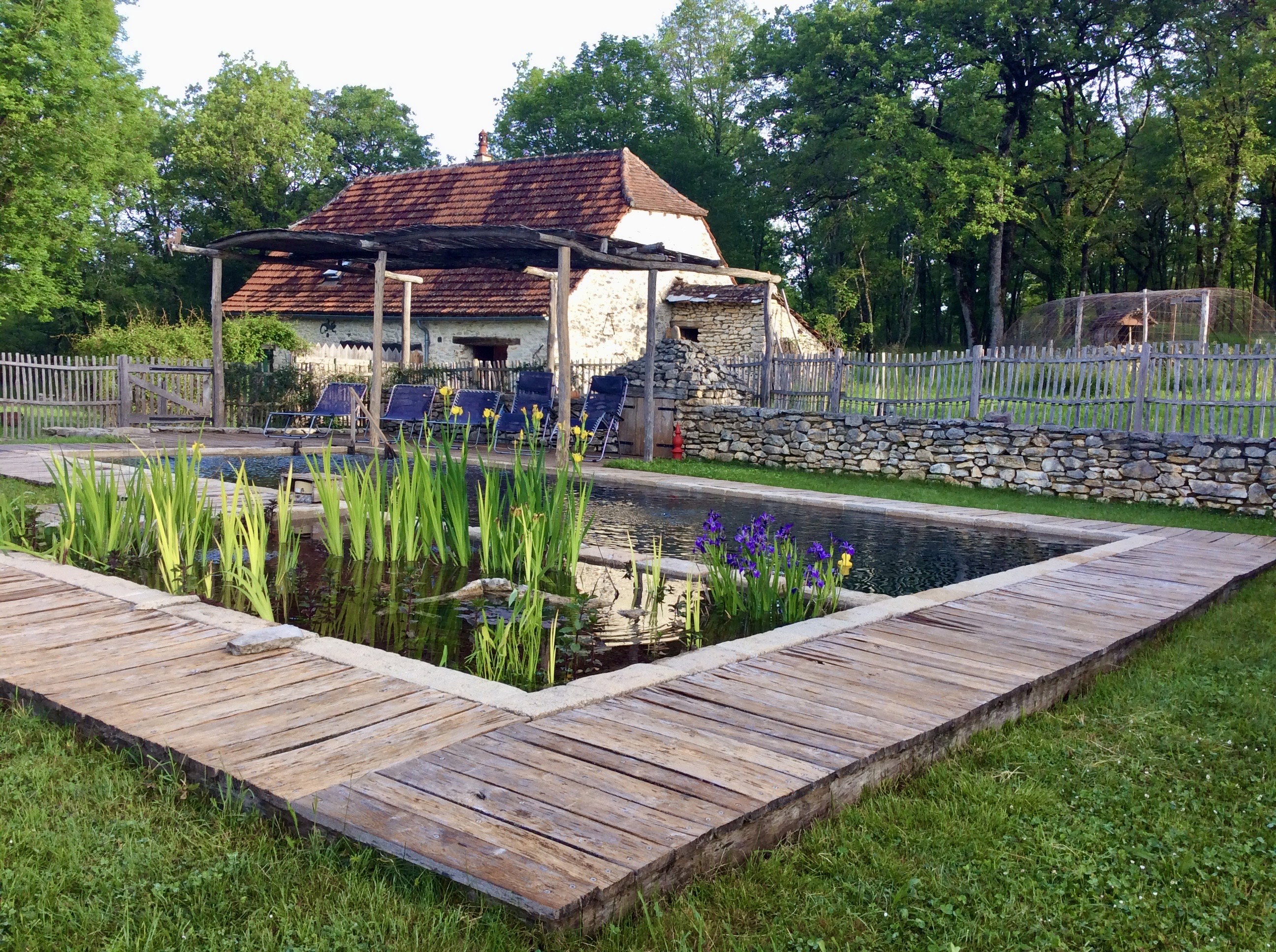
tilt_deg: -4.2
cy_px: 476
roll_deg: -1.0
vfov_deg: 44.1
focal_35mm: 32
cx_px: 638
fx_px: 1178
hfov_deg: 56.9
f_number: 2.4
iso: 32
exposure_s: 1/242
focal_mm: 3.3
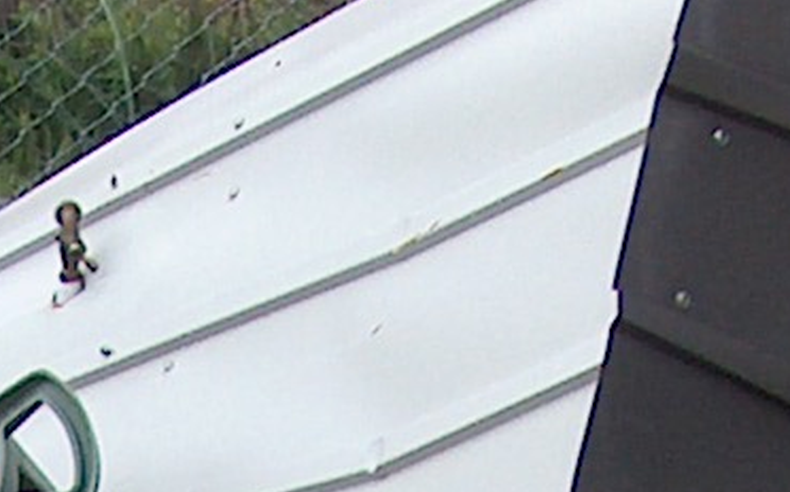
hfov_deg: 7.6
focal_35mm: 275
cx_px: -236
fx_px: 5917
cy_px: 1892
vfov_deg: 4.4
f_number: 3.4
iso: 100
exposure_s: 1/617
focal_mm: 7.6
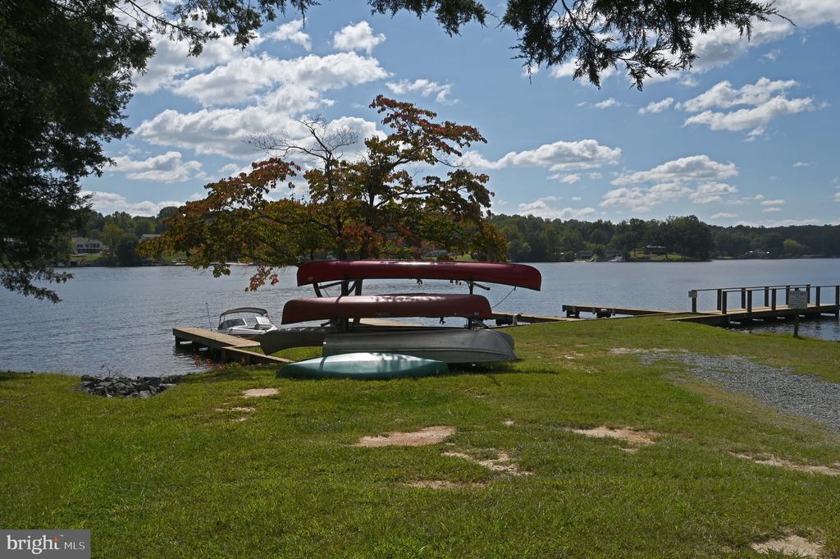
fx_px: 699
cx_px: 420
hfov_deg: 62.0
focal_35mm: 30
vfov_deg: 43.5
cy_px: 280
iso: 125
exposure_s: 1/320
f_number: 16
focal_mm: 30
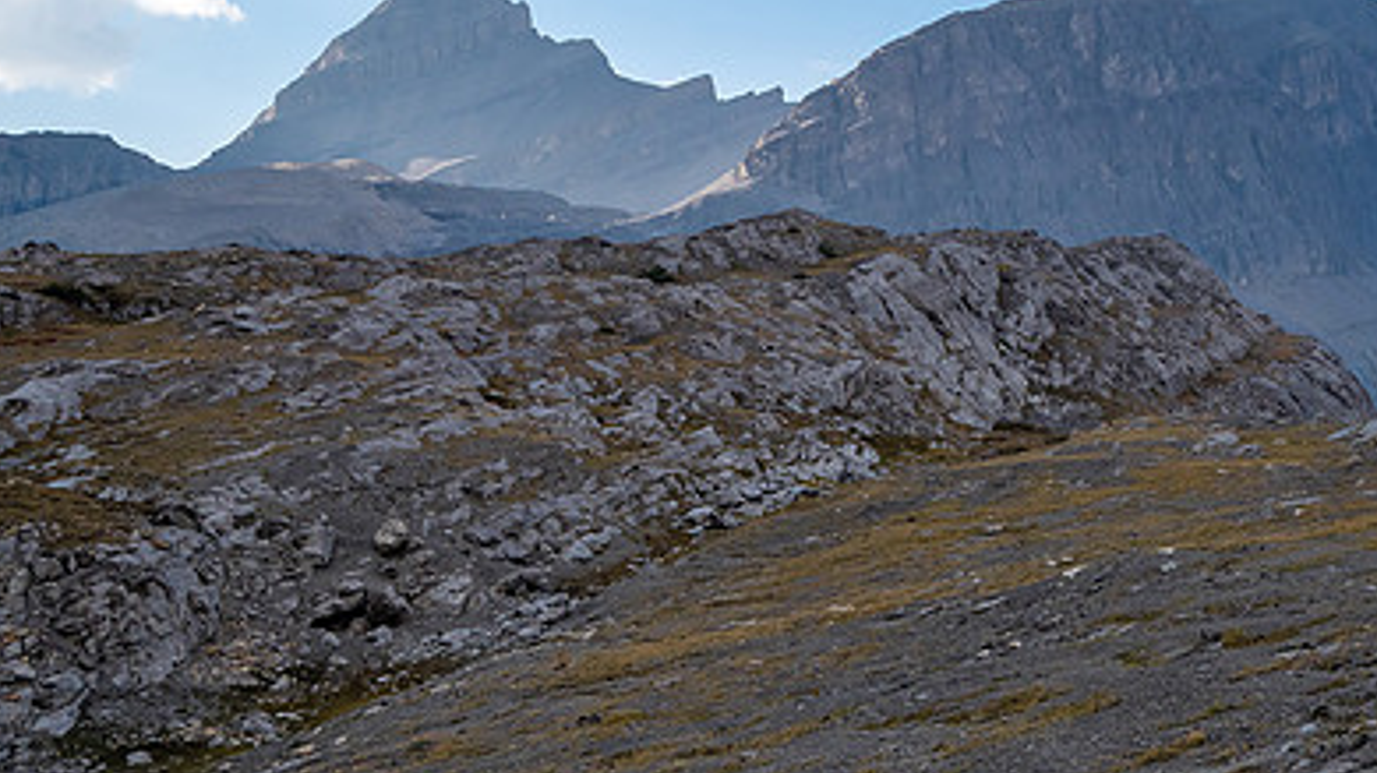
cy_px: 478
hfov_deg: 26.0
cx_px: 996
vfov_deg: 14.9
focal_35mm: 81
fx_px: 2956
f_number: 8
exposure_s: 1/200
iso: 200
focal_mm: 25
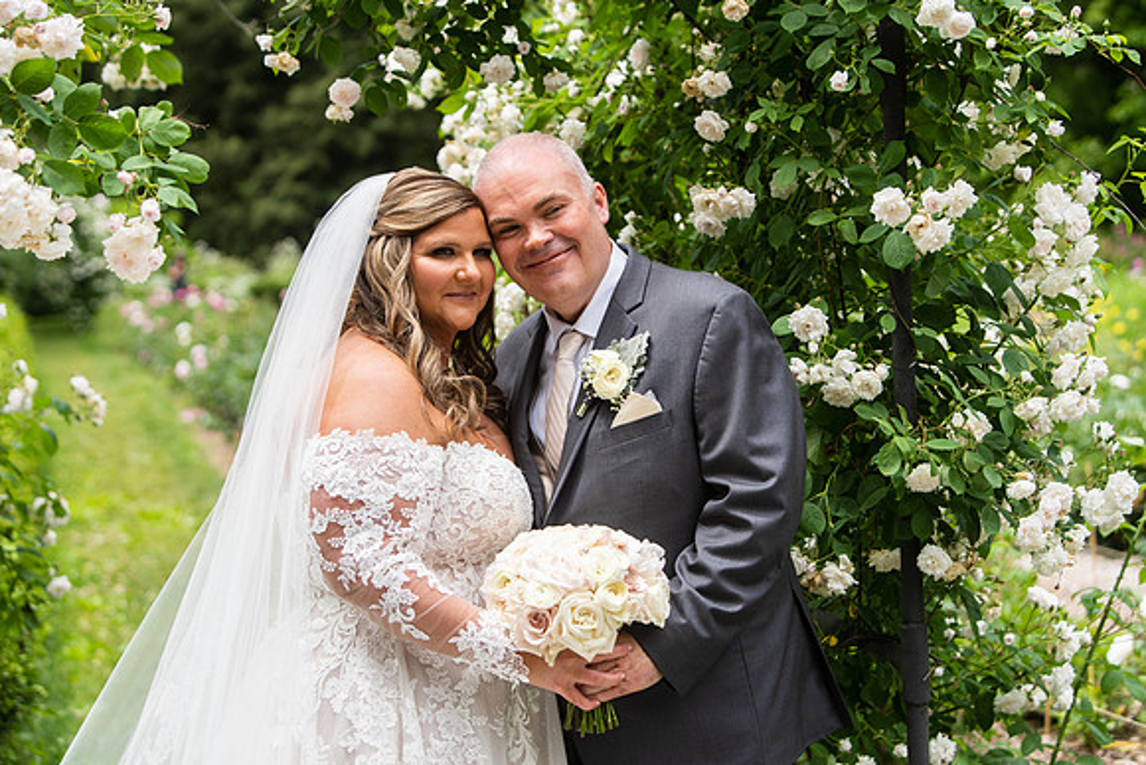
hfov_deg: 26.0
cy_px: 382
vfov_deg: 17.5
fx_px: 2483
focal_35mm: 78
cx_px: 573
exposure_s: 1/1000
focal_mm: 78
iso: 200
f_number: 4
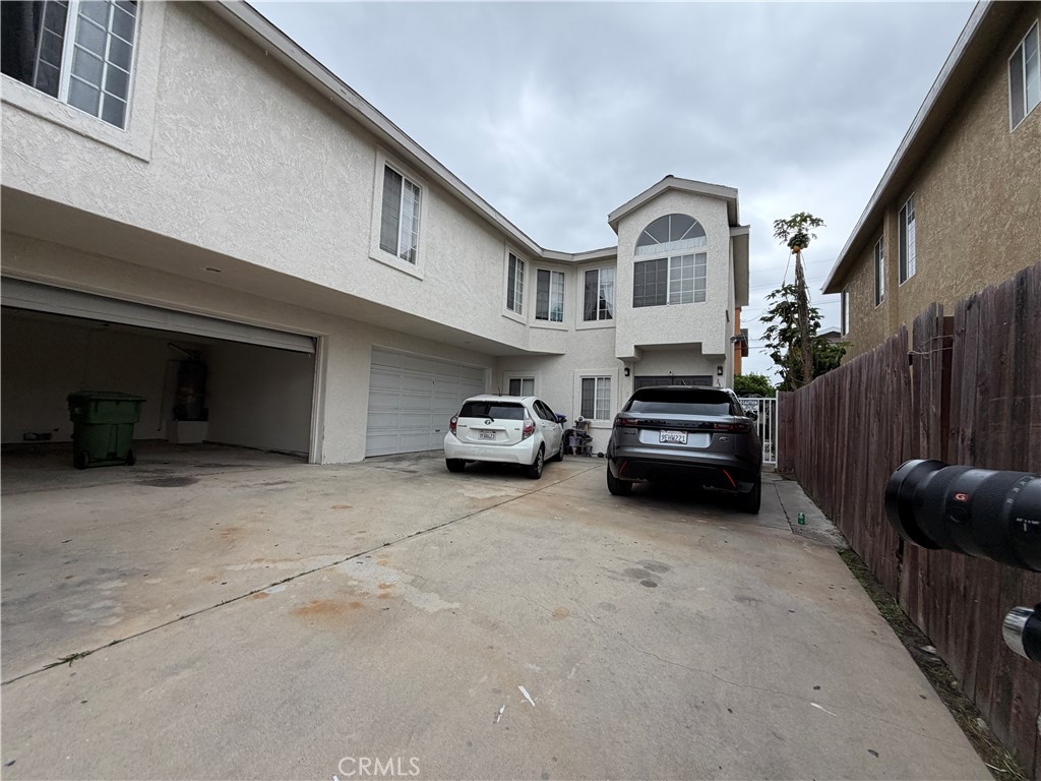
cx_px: 520
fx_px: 421
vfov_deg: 85.7
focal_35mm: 14
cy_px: 390
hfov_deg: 102.1
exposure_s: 1/686
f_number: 2.2
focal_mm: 2.22
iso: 40
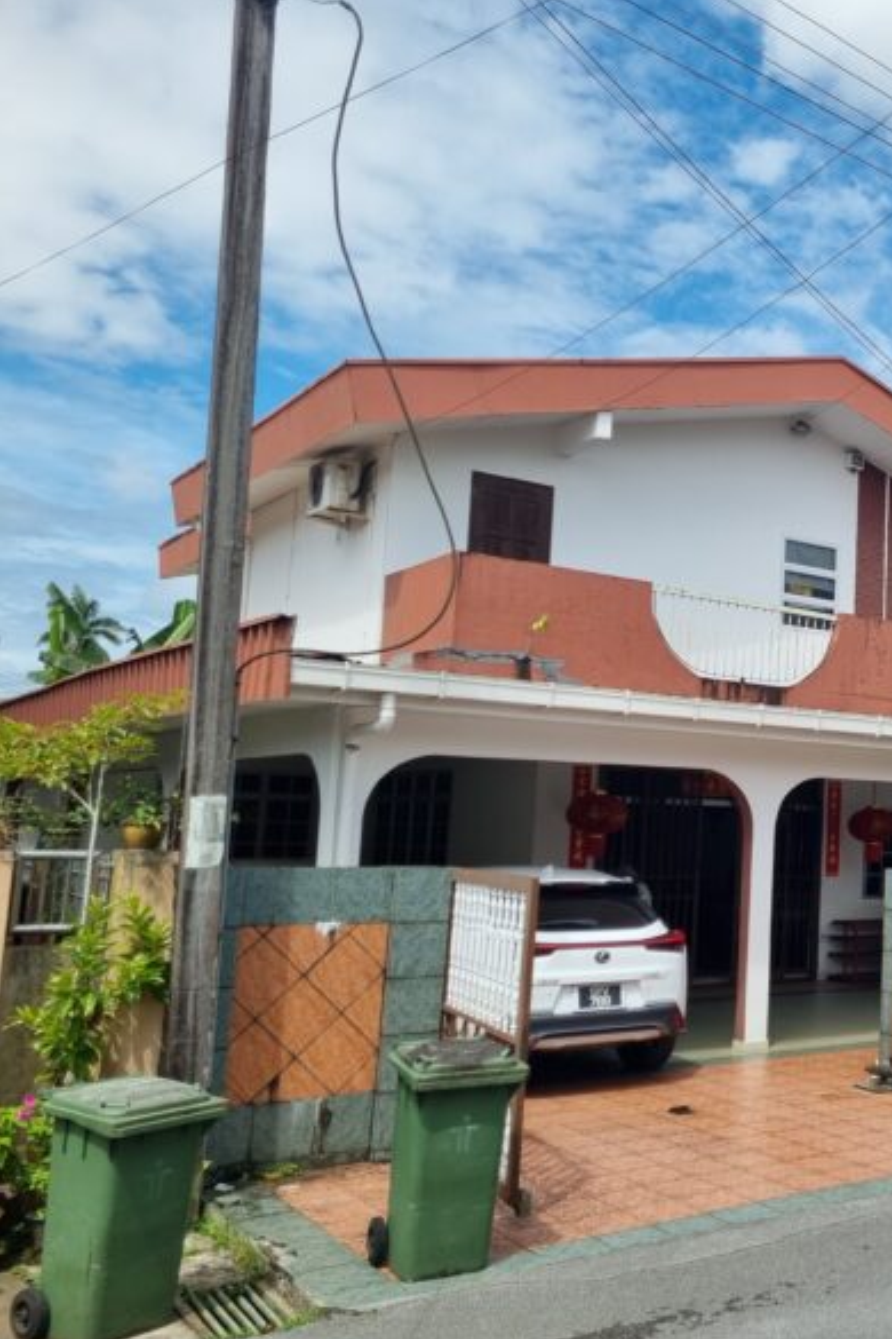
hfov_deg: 32.7
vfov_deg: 51.9
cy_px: 678
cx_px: 913
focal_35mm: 37
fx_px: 1375
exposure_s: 1/2674
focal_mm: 5.4
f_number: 1.8
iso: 50
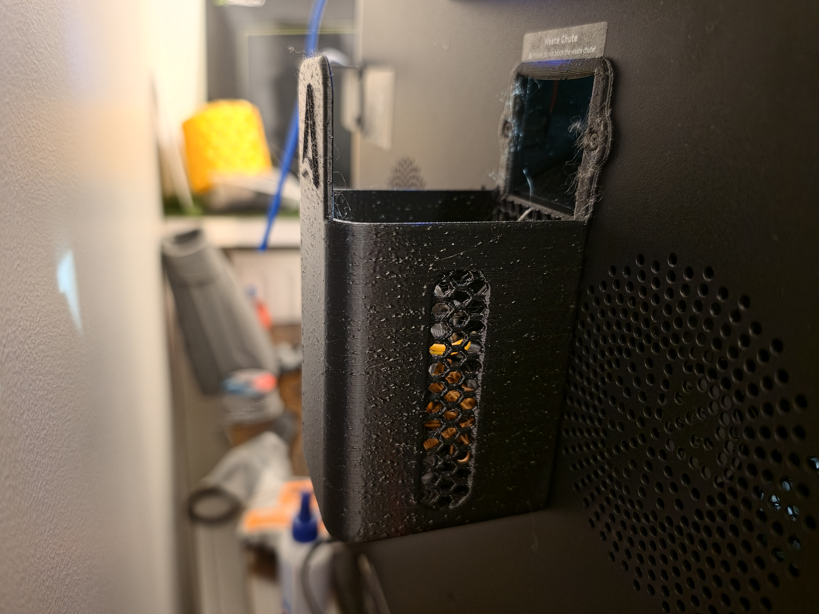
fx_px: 544
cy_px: 307
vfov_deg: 58.9
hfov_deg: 73.9
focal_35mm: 23
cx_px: 410
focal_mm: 6.5
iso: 1000
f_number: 1.4
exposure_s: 1/4
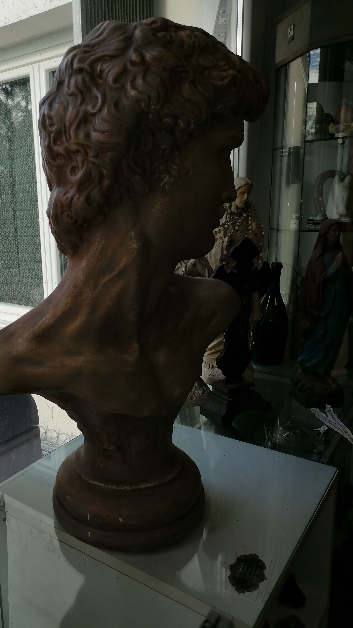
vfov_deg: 66.1
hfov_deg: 39.7
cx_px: 118
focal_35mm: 29
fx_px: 483
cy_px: 313
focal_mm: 5.4
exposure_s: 1/364
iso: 50
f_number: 1.8
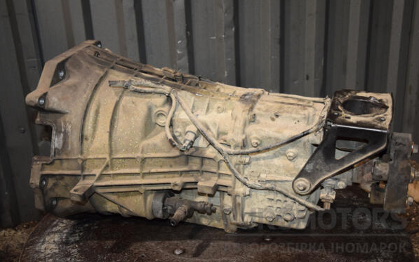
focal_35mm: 43
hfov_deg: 46.2
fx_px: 491
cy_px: 125
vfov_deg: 29.9
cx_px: 210
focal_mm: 28
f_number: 5
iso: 800
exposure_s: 1/60
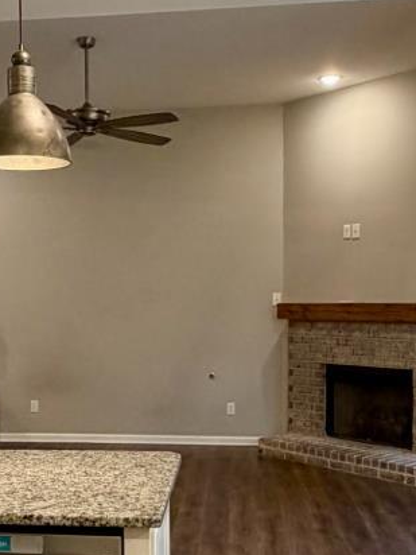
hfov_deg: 28.4
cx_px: 136
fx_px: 817
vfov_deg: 37.3
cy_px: 336
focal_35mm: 51
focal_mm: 2.22
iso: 250
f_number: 2.2
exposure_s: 1/60
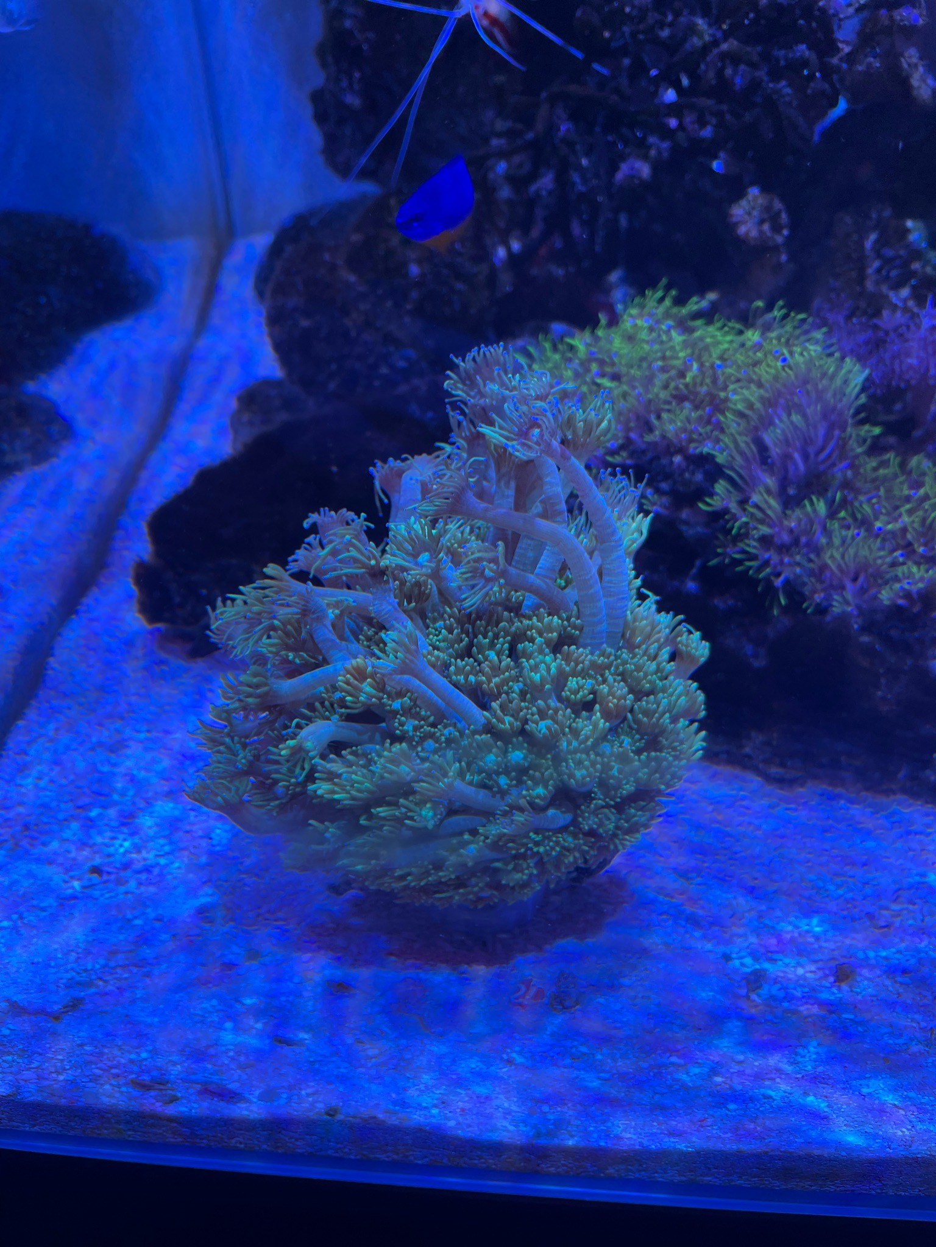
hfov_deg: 53.1
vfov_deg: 67.3
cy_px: 624
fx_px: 937
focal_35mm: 26
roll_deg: +2.2
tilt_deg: -40.7
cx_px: 468
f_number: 1.6
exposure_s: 1/78
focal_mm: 4.2
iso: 50
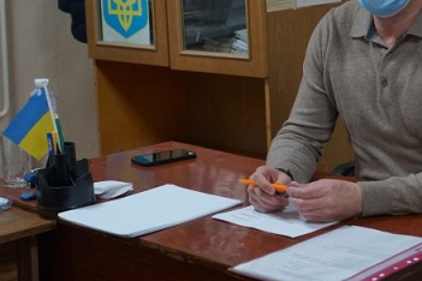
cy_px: 55
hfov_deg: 24.6
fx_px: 961
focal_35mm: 82
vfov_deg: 16.5
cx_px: 298
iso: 1600
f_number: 4.5
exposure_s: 1/160
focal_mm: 45
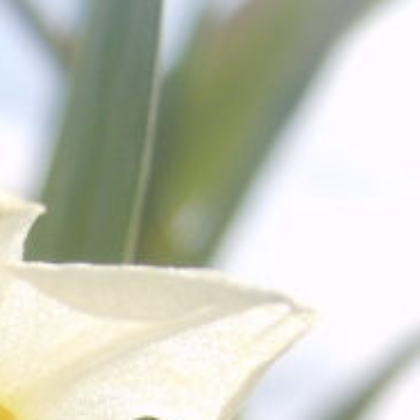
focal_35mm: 171
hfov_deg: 10.0
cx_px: -143
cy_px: 652
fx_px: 2347
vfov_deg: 9.9
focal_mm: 5.8
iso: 50
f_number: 7.1
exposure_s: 1/250
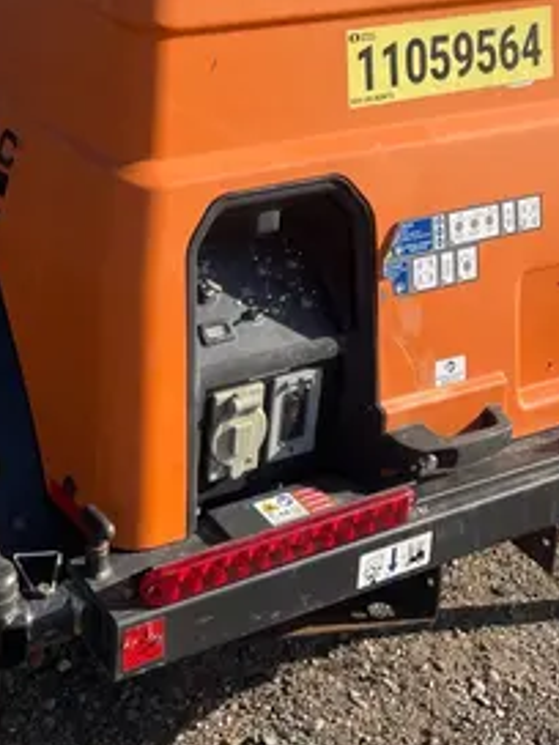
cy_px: -40
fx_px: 1507
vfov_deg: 26.0
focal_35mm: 70
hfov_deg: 21.0
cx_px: 214
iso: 32
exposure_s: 1/2451
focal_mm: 4.2
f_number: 1.6
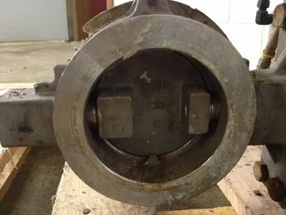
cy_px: 108
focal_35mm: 35
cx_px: 143
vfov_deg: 40.7
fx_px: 289
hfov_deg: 52.6
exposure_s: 1/20
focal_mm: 4.28
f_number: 2.4
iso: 400
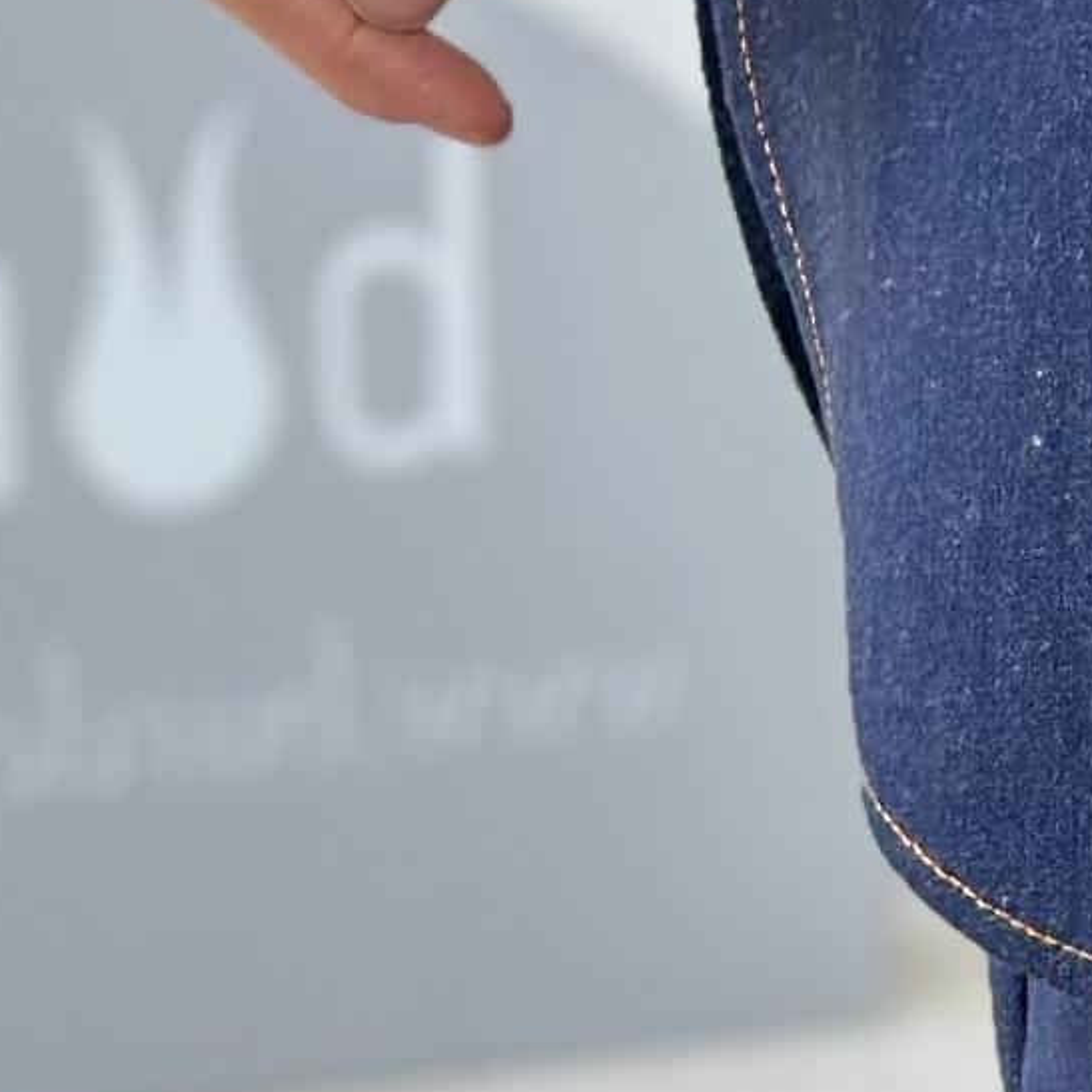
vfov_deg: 5.5
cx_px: 1998
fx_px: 11171
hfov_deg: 5.5
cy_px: 2144
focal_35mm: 313
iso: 64
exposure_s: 1/128
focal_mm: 6.86
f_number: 1.78
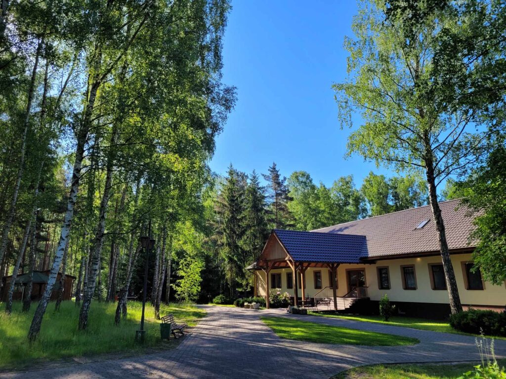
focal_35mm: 26
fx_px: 380
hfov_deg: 67.3
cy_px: 190
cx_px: 253
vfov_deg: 53.1
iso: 40
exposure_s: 1/1052
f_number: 1.8
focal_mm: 5.4
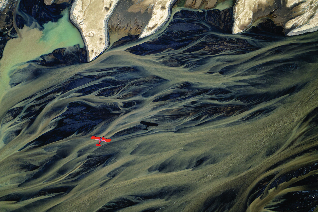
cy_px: 106
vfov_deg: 13.0
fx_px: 928
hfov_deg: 19.5
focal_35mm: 105
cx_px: 159
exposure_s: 1/400
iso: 160
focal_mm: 105
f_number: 4
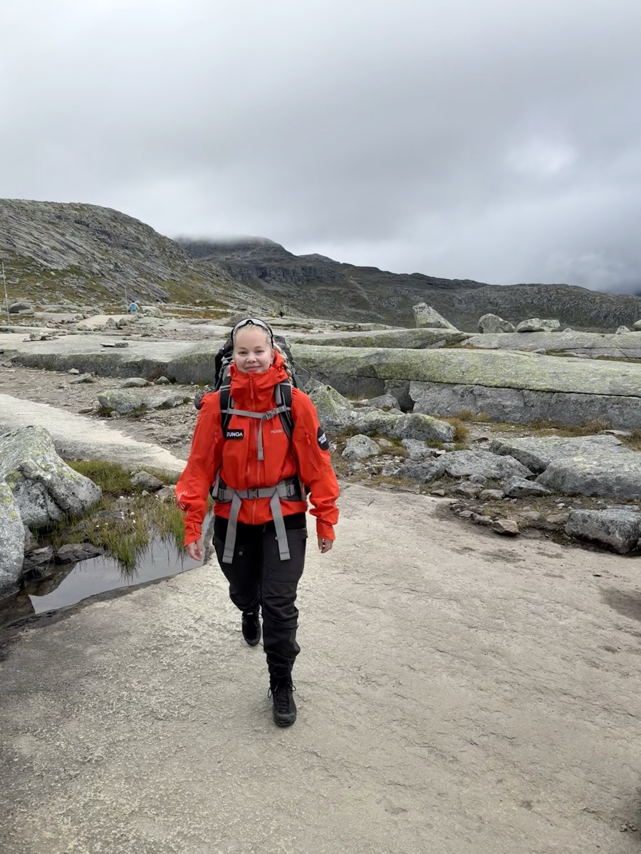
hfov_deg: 56.8
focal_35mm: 24
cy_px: 427
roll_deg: +4.3
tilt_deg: -7.8
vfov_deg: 71.6
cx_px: 320
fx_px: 593
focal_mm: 6.76
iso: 80
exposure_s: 1/2703
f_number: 1.78
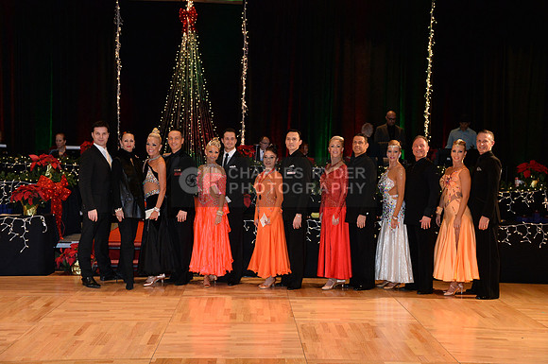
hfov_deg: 41.2
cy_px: 182
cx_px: 274
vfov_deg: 28.0
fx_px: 730
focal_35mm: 48
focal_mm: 48
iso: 2500
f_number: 5
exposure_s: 1/250
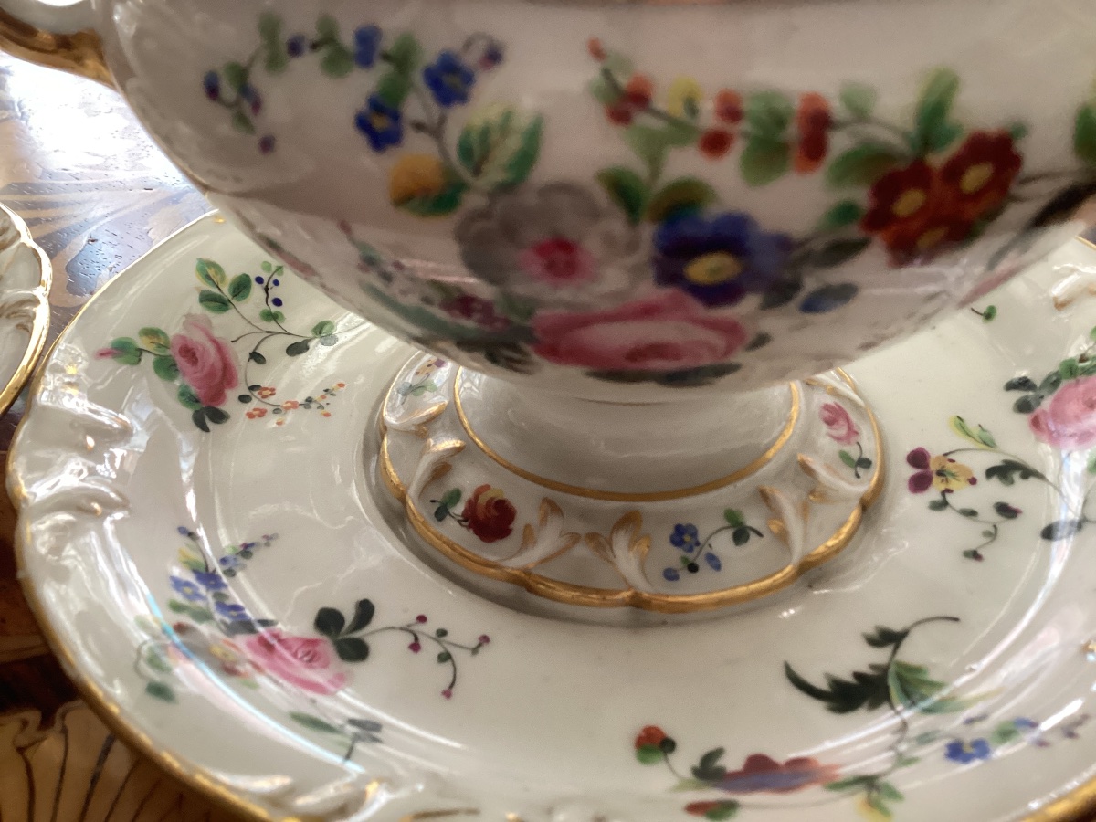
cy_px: 411
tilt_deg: -38.1
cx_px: 548
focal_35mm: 31
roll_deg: +0.1
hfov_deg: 58.4
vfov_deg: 45.4
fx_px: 982
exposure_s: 1/60
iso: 160
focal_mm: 3.3
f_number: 2.4
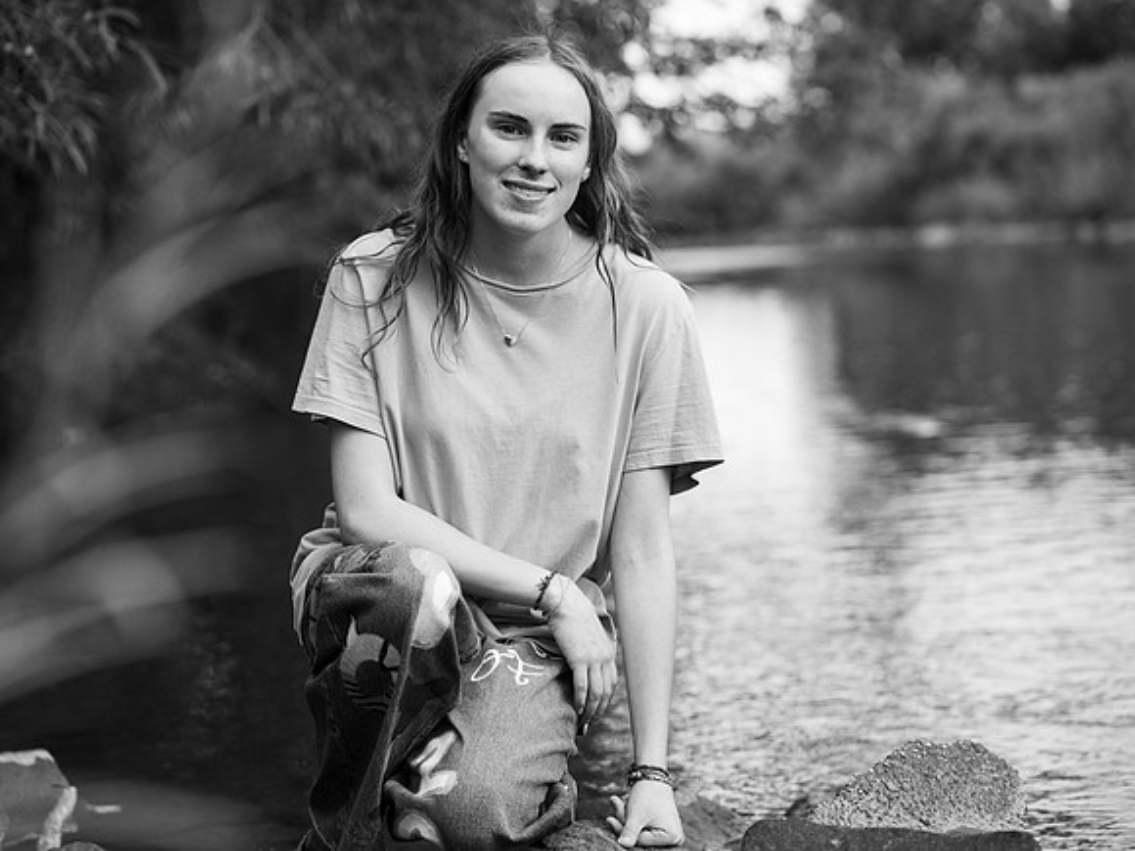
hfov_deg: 21.3
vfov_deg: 16.1
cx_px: 568
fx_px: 3016
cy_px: 426
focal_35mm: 92
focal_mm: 85
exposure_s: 1/320
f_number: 3.2
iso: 800
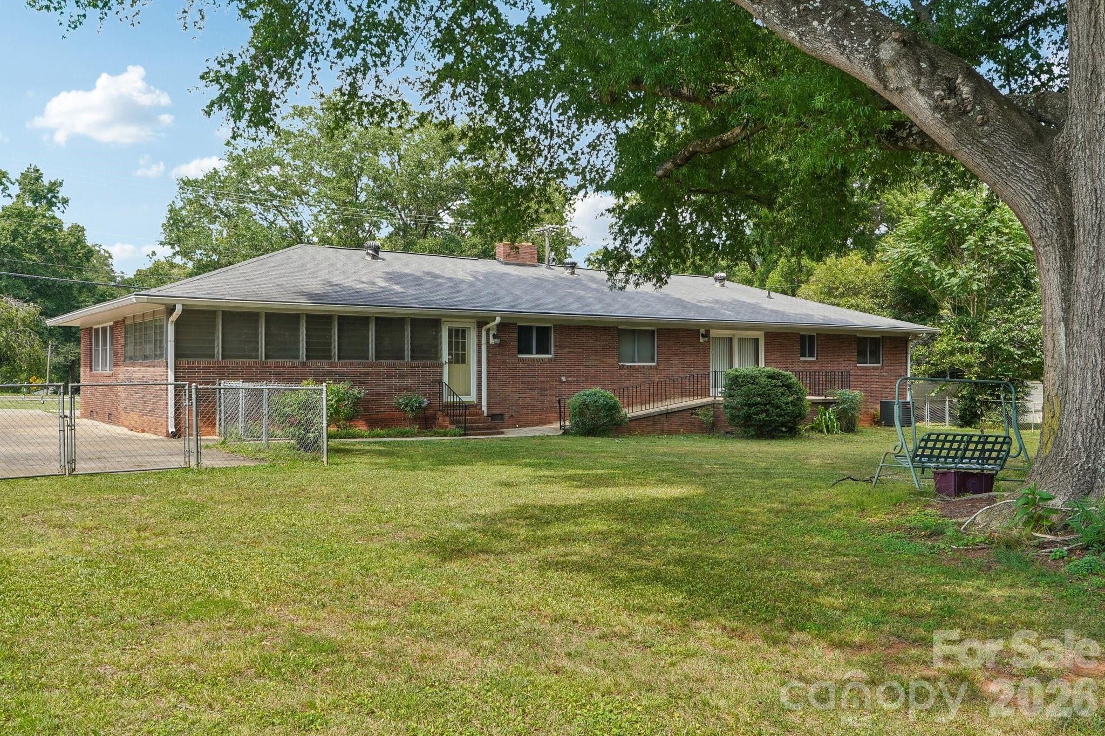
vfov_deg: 43.6
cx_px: 552
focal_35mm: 30
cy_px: 368
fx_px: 921
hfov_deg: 61.9
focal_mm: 20
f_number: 8
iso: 100
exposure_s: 1/45
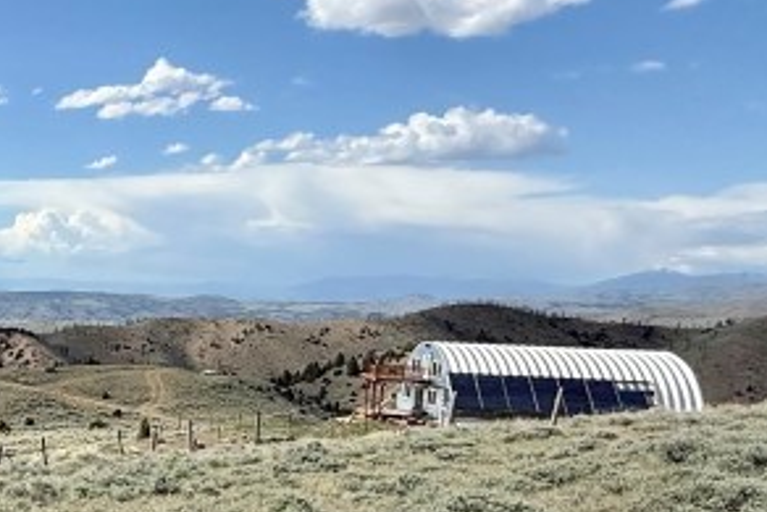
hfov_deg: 29.8
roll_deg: -2.1
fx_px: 1087
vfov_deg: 26.4
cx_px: -265
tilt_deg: -4.0
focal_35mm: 51
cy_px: 336
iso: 50
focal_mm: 2.22
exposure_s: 1/2976
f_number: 2.2
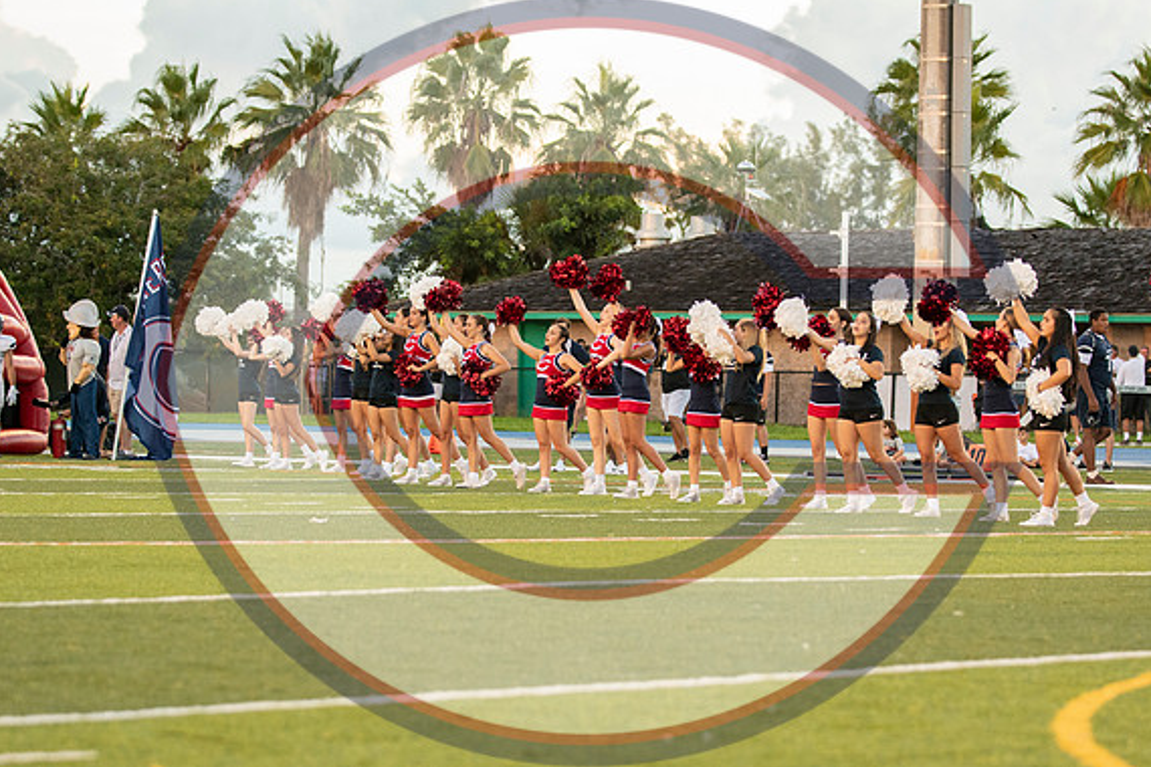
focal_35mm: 145
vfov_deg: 9.5
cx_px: 580
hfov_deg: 14.2
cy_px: 380
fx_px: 4636
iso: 2200
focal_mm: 95
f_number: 2.8
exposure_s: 1/1600
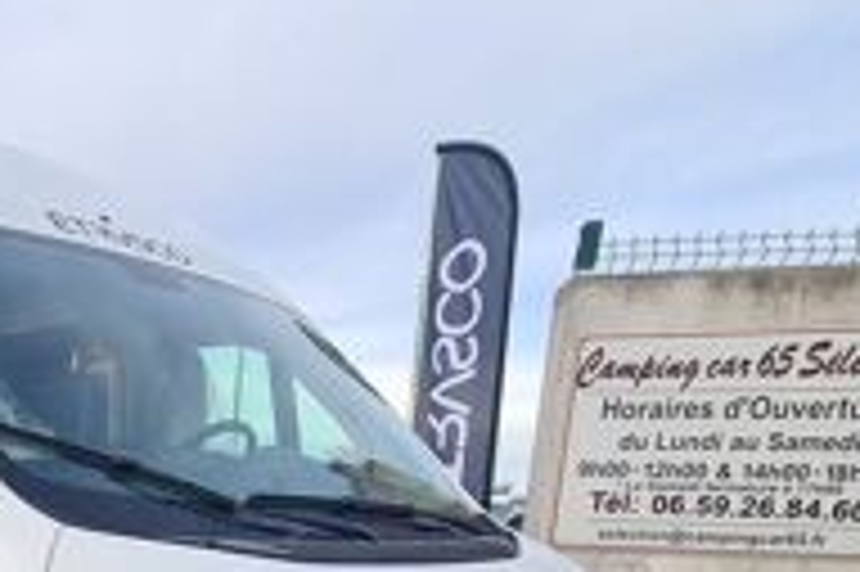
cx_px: -18
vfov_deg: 33.4
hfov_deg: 46.0
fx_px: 812
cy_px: 644
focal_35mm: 34
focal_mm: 2.2
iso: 50
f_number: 2.2
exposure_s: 1/684
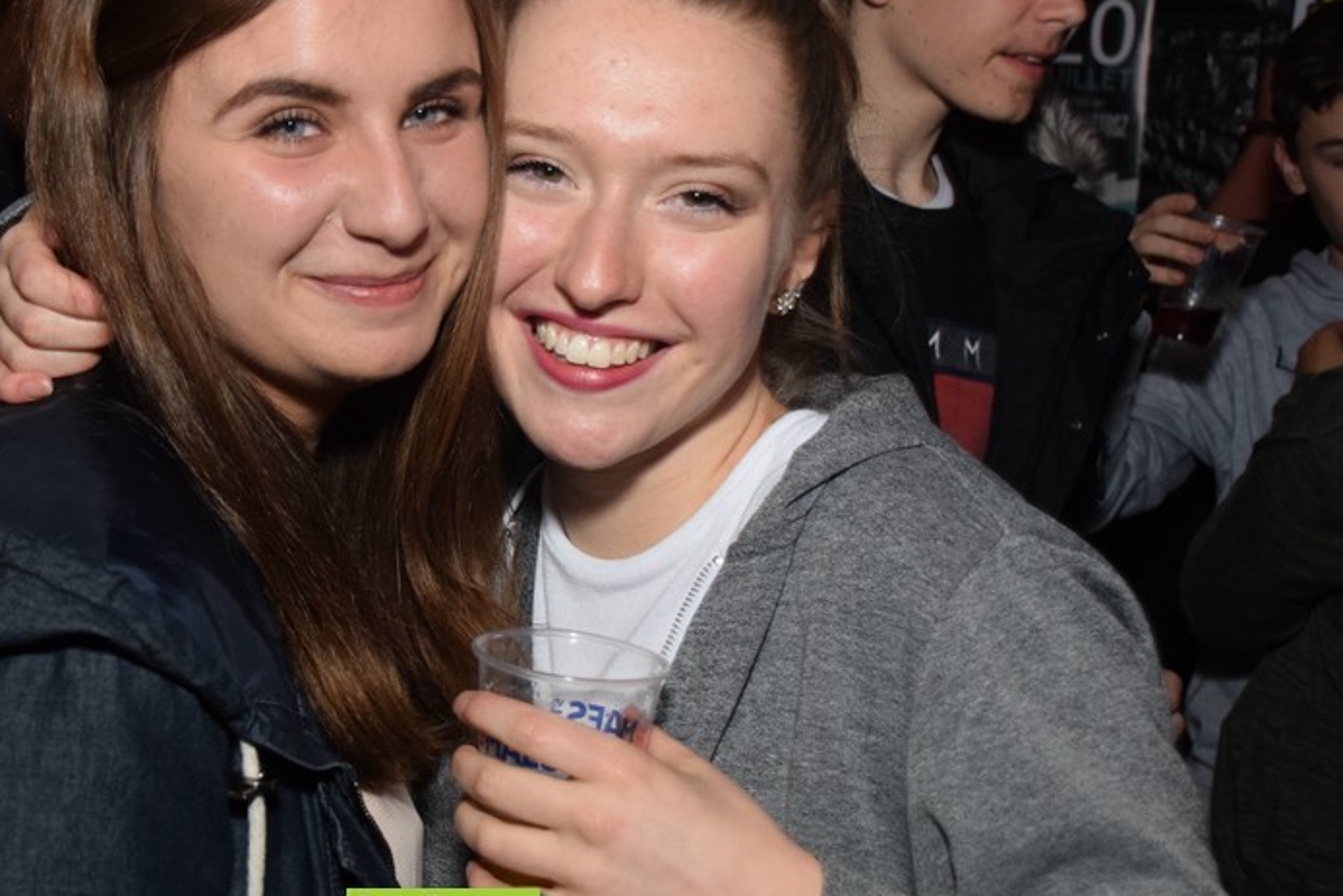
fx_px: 2527
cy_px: 393
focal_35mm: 68
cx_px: 444
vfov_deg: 20.1
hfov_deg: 29.5
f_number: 4.2
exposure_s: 1/60
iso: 1600
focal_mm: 31
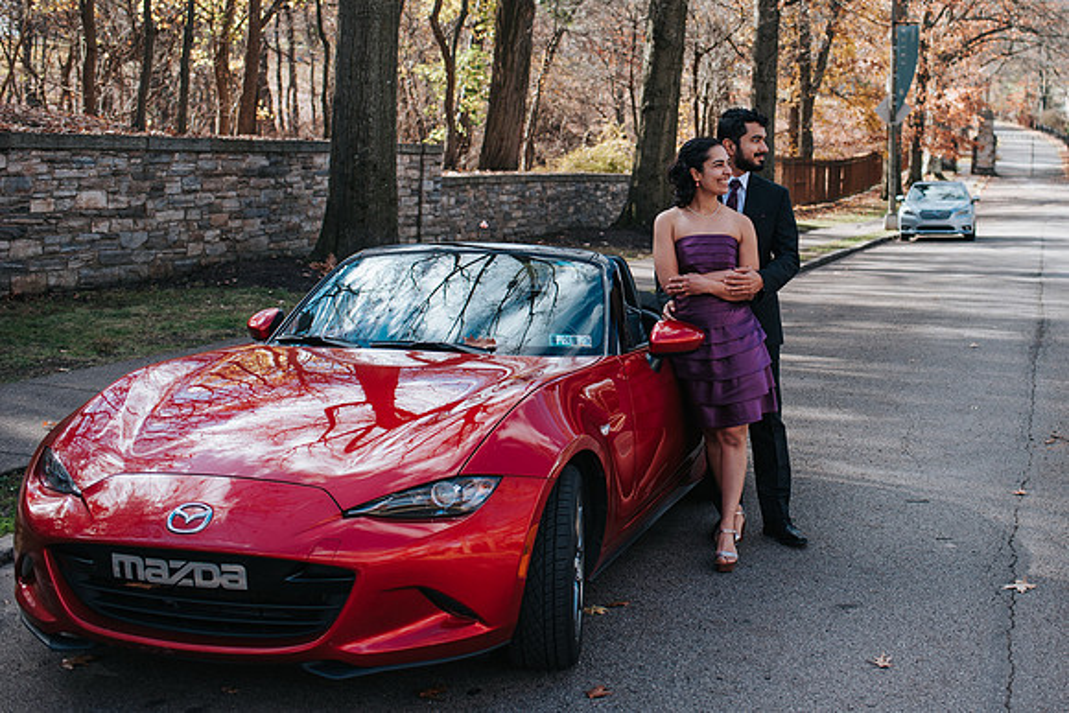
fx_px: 1413
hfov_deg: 40.9
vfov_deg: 28.2
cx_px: 714
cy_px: 237
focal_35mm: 48
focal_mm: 35
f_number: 3.2
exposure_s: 1/640
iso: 180
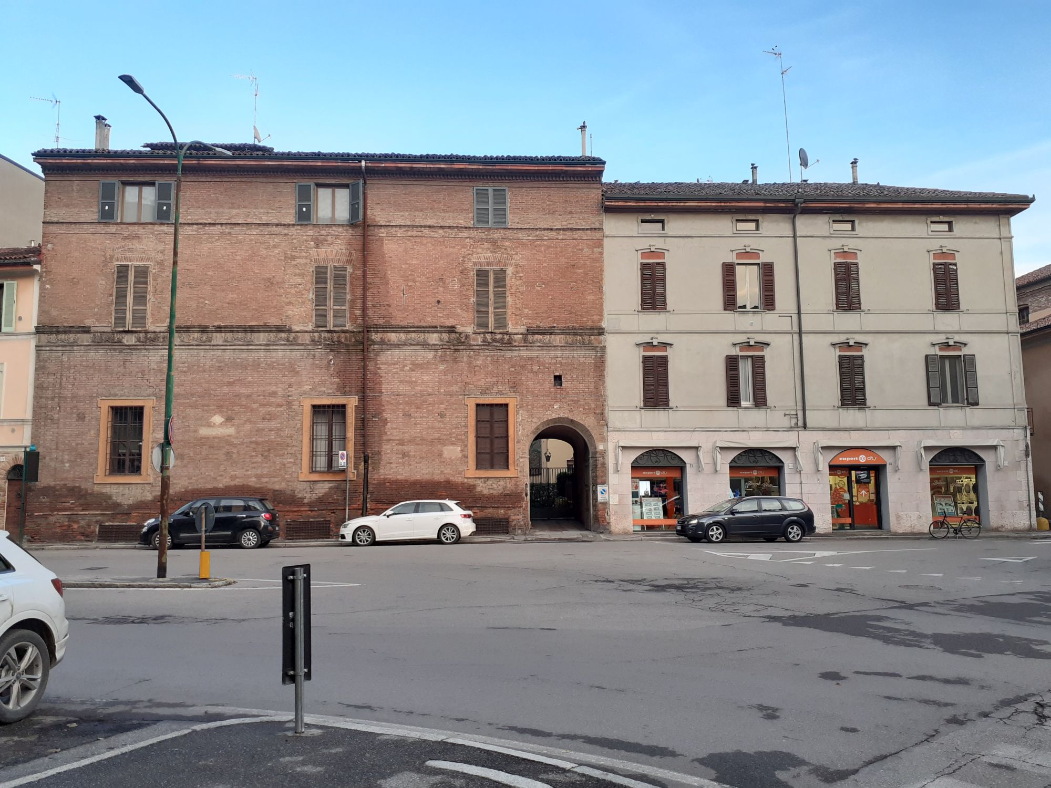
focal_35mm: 27
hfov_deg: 65.3
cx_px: 526
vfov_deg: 51.4
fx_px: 820
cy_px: 394
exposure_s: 1/100
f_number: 1.9
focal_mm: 3.6
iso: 50
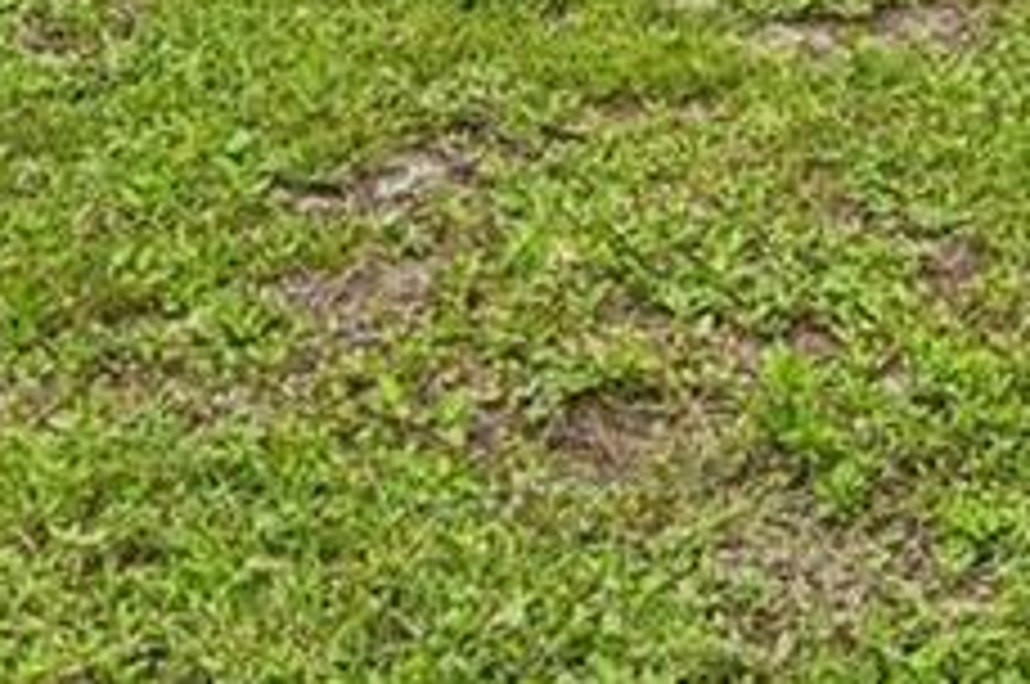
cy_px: -1008
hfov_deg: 18.6
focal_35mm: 105
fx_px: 3000
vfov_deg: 10.8
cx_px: 1174
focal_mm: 10
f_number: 8
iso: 100
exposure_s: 1/250
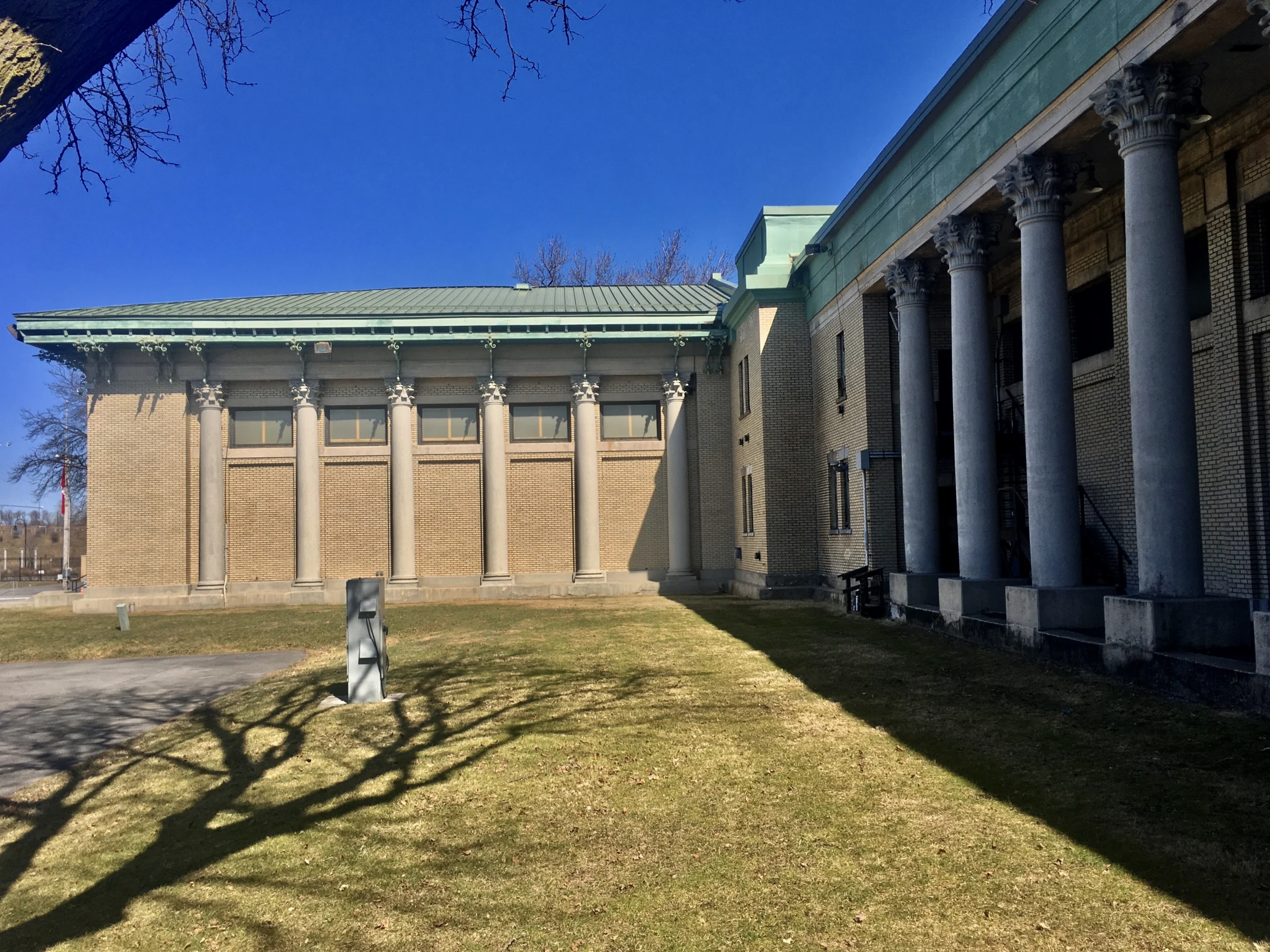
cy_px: 476
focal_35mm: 29
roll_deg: +0.1
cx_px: 635
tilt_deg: +5.4
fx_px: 1064
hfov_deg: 61.7
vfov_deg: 48.2
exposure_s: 1/1508
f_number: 2.2
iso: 25
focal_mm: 4.15
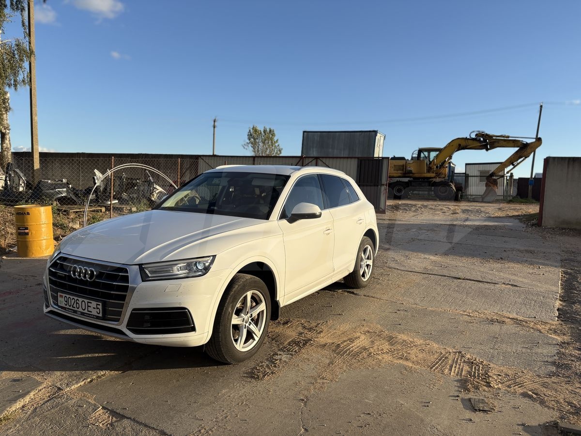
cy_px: 218
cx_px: 290
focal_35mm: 26
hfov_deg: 67.3
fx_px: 436
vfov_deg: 53.1
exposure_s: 1/2451
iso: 50
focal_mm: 5.96
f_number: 1.6
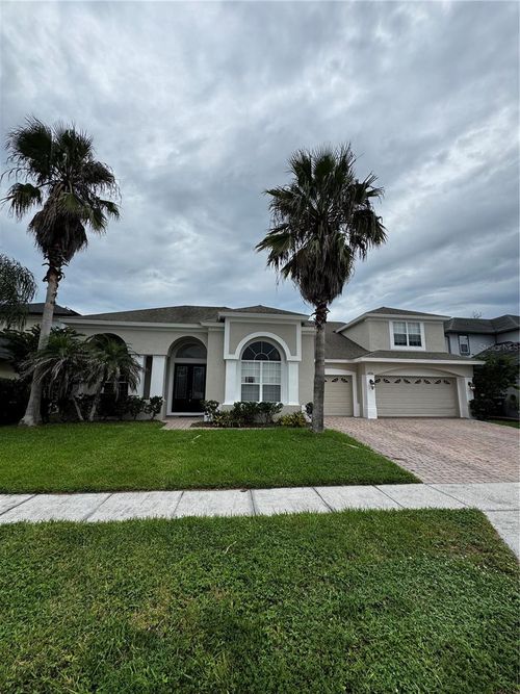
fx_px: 280
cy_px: 347
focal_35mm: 14
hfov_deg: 85.7
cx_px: 260
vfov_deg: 102.1
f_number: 2.2
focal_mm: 2.22
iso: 50
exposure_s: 1/1126
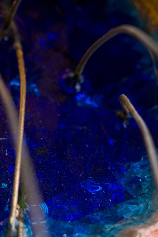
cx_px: -22
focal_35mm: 292
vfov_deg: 7.1
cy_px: 153
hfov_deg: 4.7
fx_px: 1921
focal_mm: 70
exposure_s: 1/200
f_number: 6.3
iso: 250
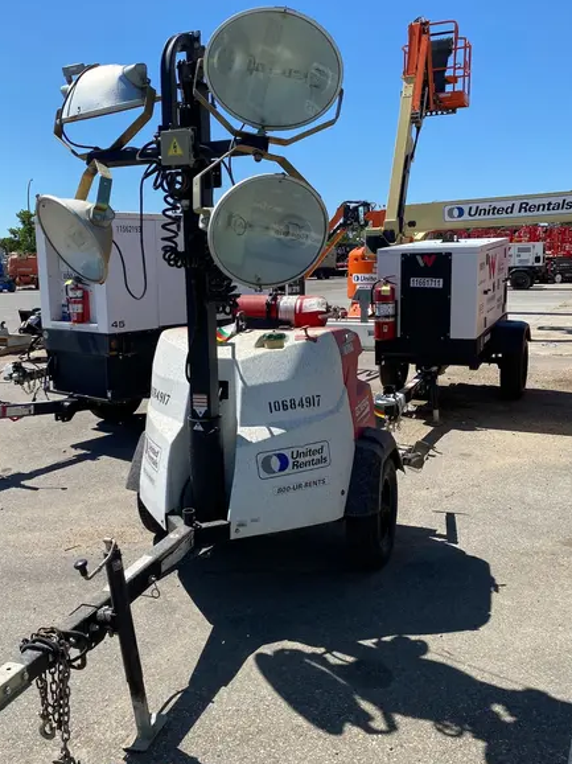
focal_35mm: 33
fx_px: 728
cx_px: 235
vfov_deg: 55.4
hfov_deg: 42.8
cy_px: 388
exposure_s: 1/2890
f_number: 1.8
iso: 32
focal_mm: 4.25
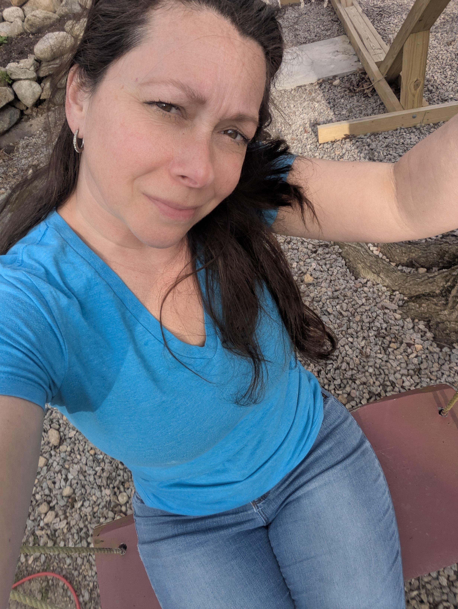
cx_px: 229
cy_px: 304
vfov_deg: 71.6
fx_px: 423
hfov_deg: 56.9
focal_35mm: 24
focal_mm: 2.51
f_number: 2
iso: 40
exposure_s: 1/464
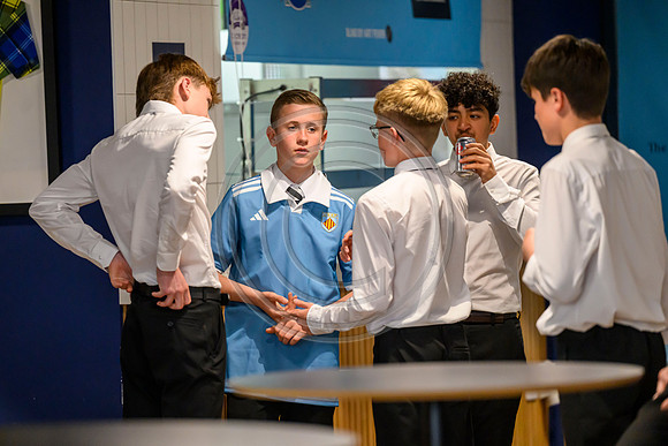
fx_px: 4088
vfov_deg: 6.2
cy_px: 246
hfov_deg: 9.3
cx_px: 300
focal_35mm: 220
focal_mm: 200
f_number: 3.2
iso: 4000
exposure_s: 1/320
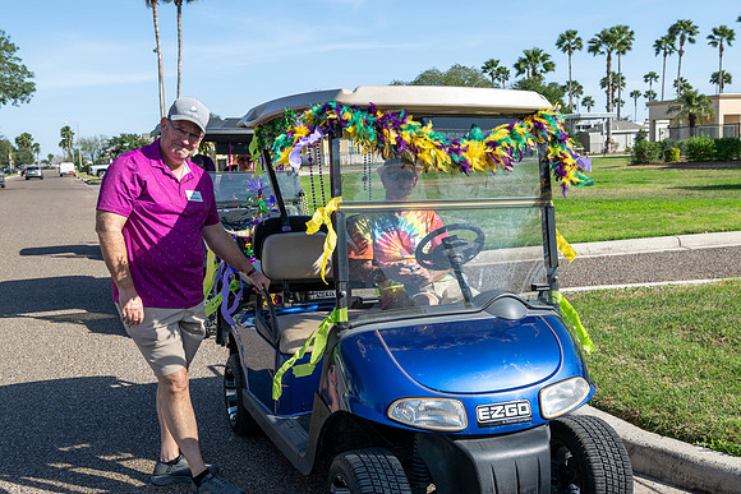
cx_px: 370
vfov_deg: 35.1
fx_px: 782
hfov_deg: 50.7
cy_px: 247
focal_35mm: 38
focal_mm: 38
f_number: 6.3
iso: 200
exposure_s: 1/640
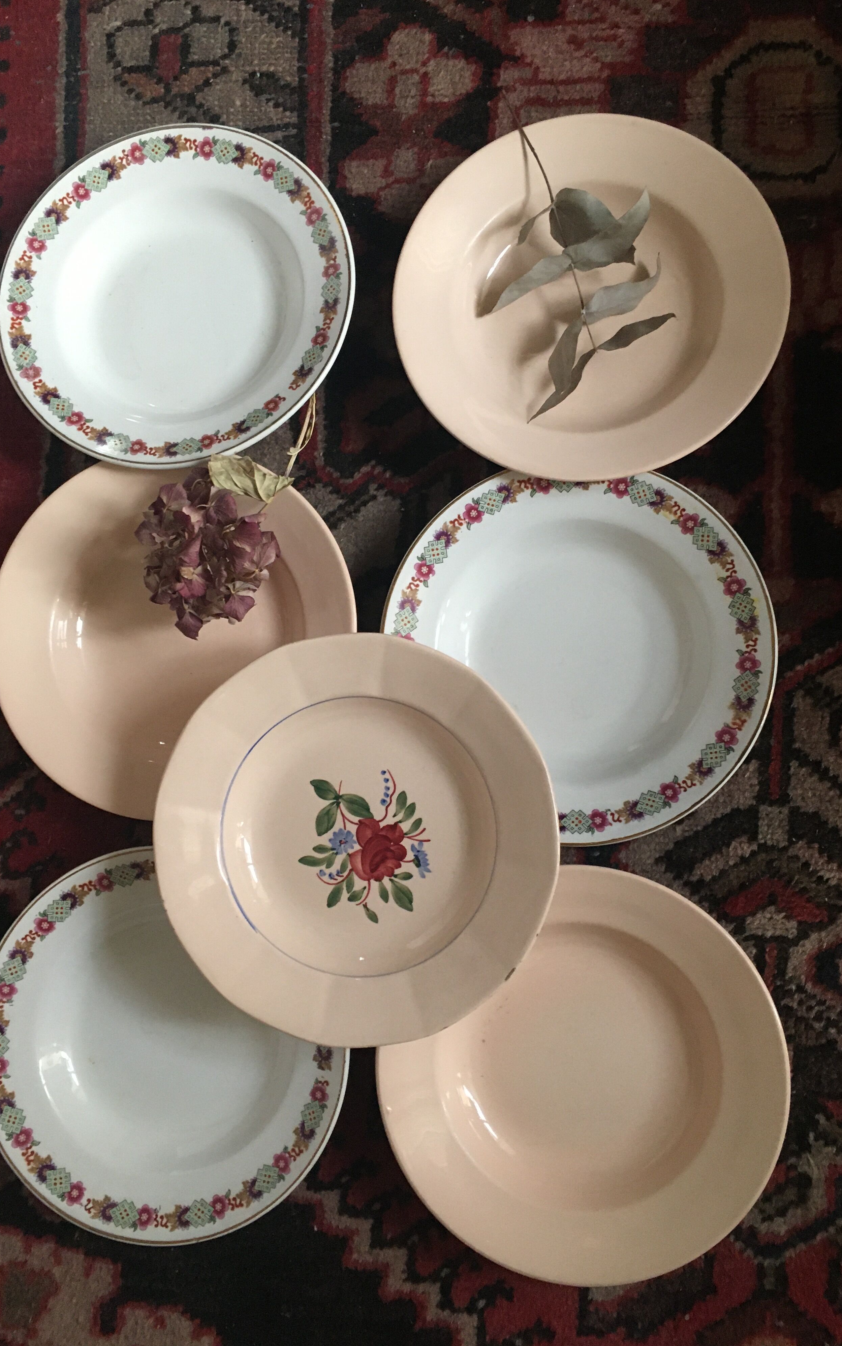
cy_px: 673
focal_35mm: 31
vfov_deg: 61.2
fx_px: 1138
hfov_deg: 40.6
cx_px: 386
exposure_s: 1/33
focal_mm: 4.15
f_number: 2.2
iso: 200
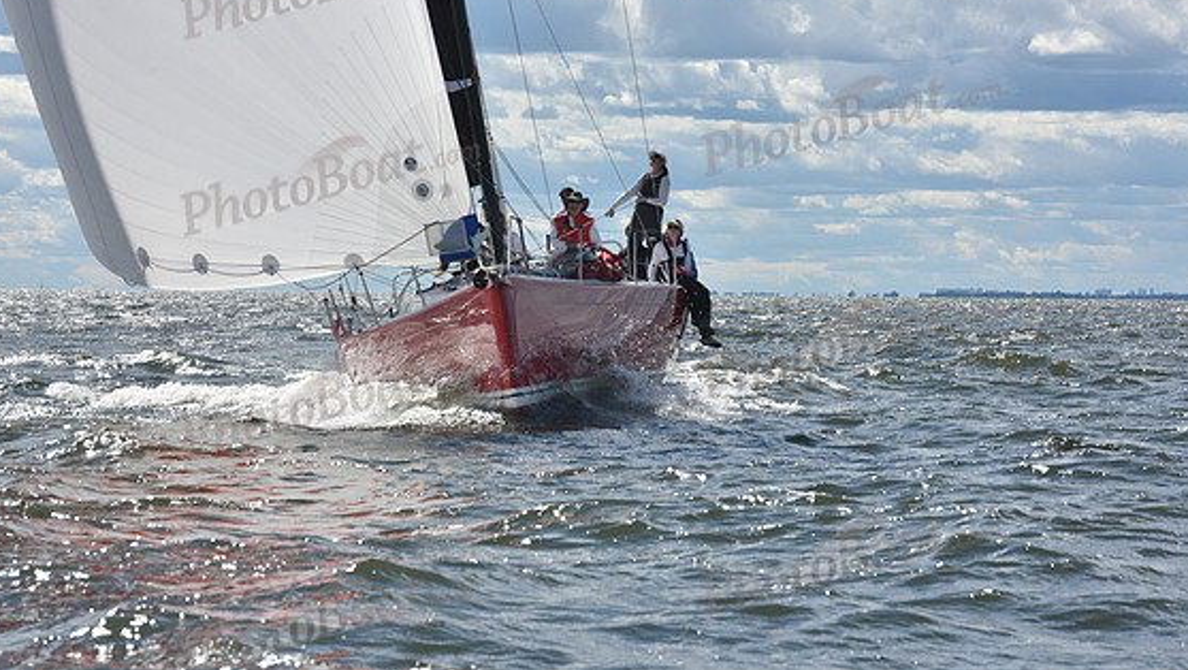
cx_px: 593
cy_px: 261
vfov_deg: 7.2
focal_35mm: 169
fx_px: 5326
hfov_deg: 12.7
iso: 250
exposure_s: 1/640
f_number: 13
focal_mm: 155
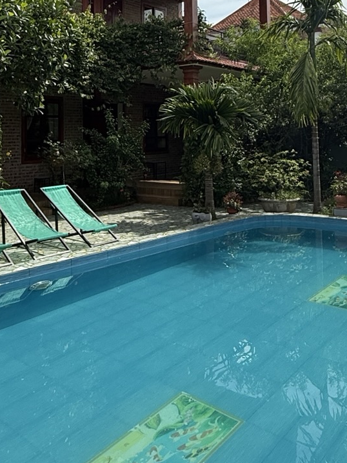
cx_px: 150
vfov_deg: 45.8
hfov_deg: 36.7
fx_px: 522
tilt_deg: +5.1
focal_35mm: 39
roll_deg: -1.5
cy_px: 104
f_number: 2.2
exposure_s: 1/1656
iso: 50
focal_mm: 2.22
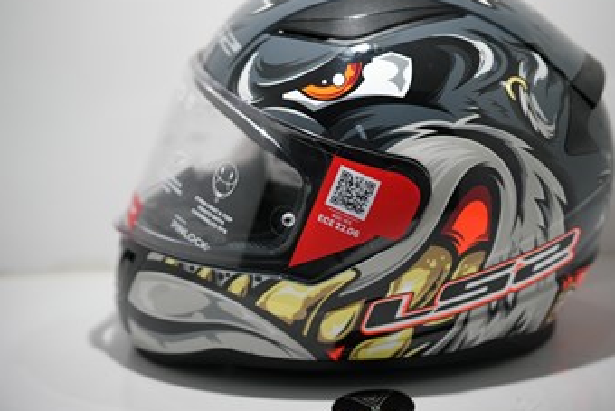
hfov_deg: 20.4
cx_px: 322
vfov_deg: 13.7
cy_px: 186
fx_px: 1709
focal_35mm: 100
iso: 640
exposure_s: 1/8000
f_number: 1.4
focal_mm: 85
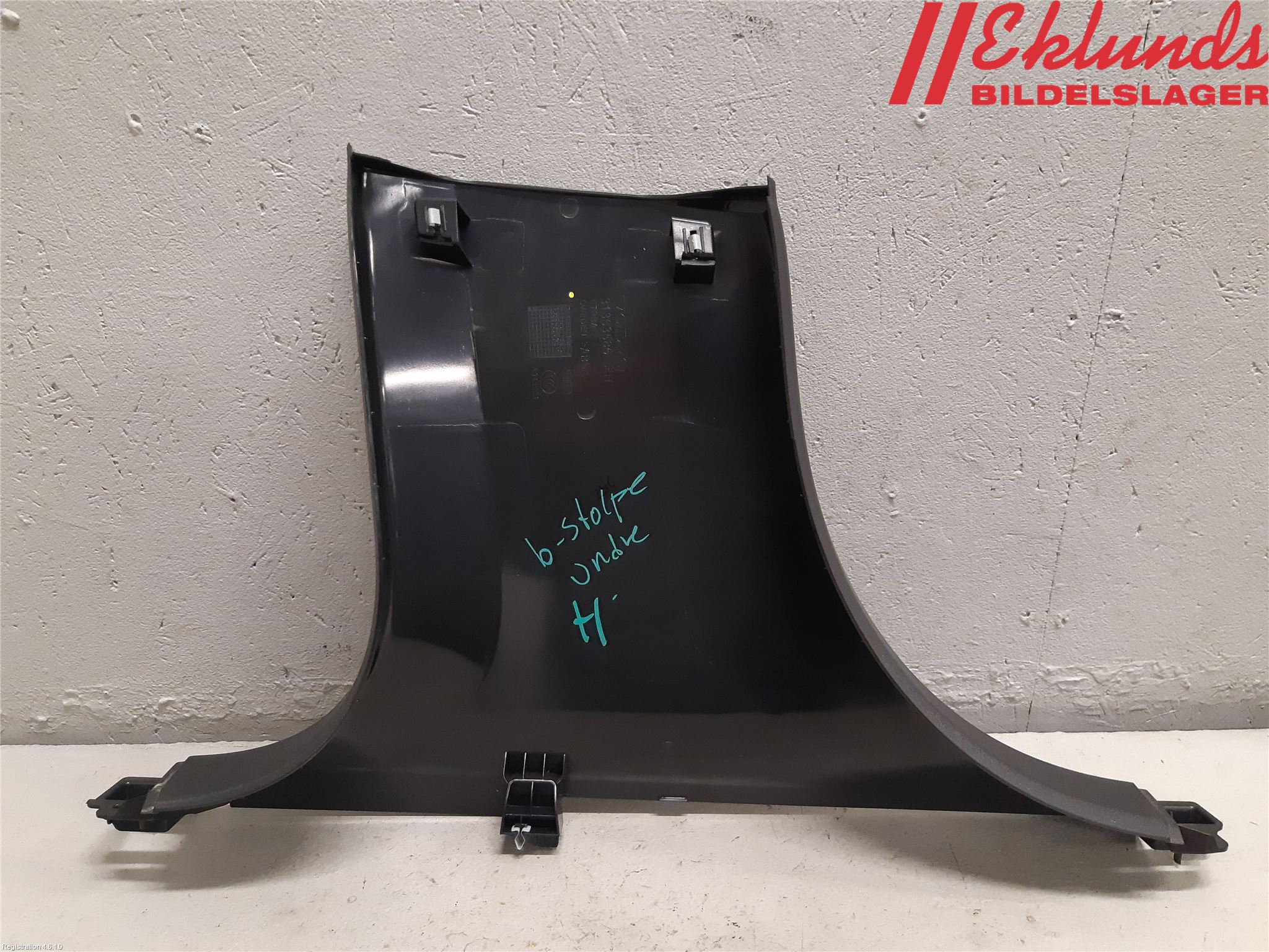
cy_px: 476
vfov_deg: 53.1
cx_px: 634
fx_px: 953
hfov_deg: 67.3
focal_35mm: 26
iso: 320
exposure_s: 1/50
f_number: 1.7
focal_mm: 3.93
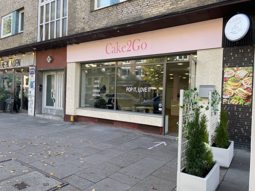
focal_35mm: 26
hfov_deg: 67.3
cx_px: 128
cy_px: 96
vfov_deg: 53.1
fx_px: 192
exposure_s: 1/238
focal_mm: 4.2
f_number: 1.6
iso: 32
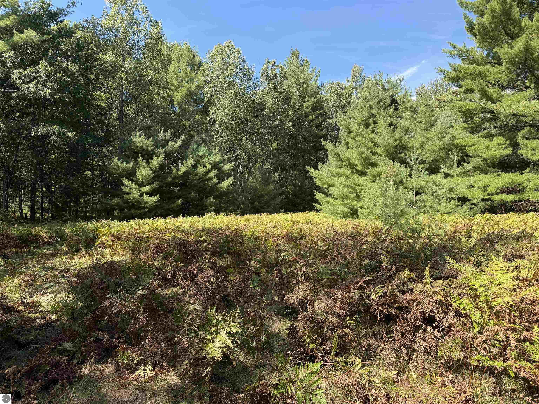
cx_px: 270
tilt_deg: -0.5
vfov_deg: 56.8
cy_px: 202
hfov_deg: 71.6
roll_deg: +0.5
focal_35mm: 24
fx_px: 374
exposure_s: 1/1361
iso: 100
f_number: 1.78
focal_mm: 6.76
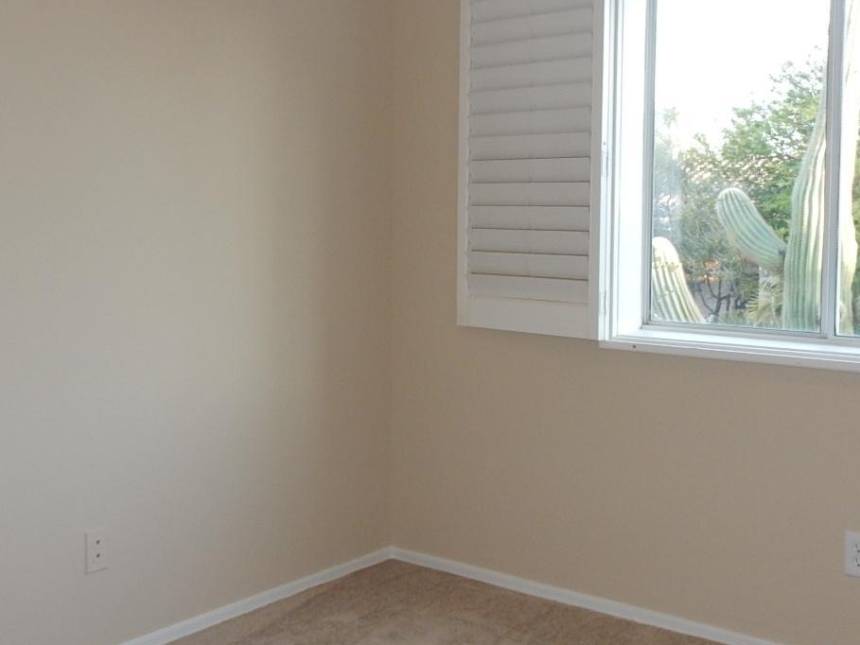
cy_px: 255
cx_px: 431
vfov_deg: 32.8
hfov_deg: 42.9
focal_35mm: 44
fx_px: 1093
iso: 160
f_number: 3.7
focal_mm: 4.5
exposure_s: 1/30
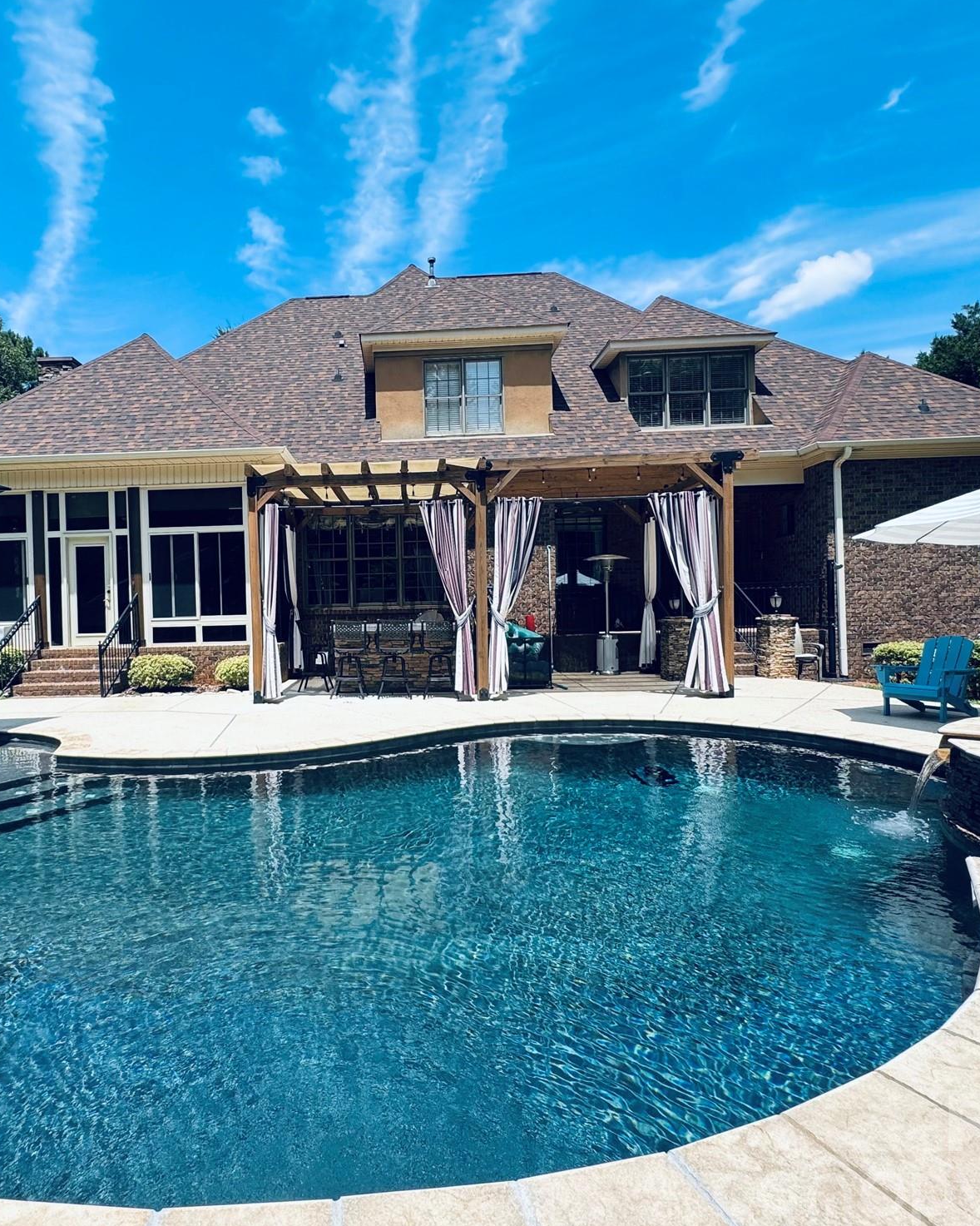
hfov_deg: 69.6
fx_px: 689
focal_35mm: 19
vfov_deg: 83.3
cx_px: 362
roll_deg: +1.5
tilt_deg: -2.3
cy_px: 618
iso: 40
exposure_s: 1/1110
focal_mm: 2.22
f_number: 2.2
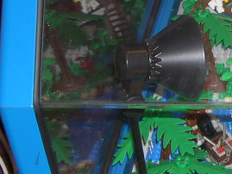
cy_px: -31
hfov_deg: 11.8
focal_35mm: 160
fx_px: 1073
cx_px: 349
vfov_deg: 9.2
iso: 100
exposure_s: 1/60
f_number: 2.9
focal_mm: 9
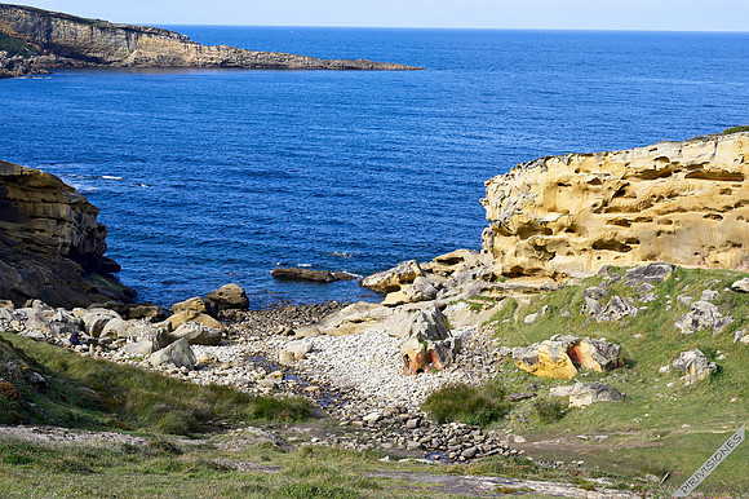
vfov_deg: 22.6
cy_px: 250
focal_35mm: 60
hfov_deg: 33.4
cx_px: 374
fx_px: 1248
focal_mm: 60
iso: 100
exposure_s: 1/60
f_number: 11
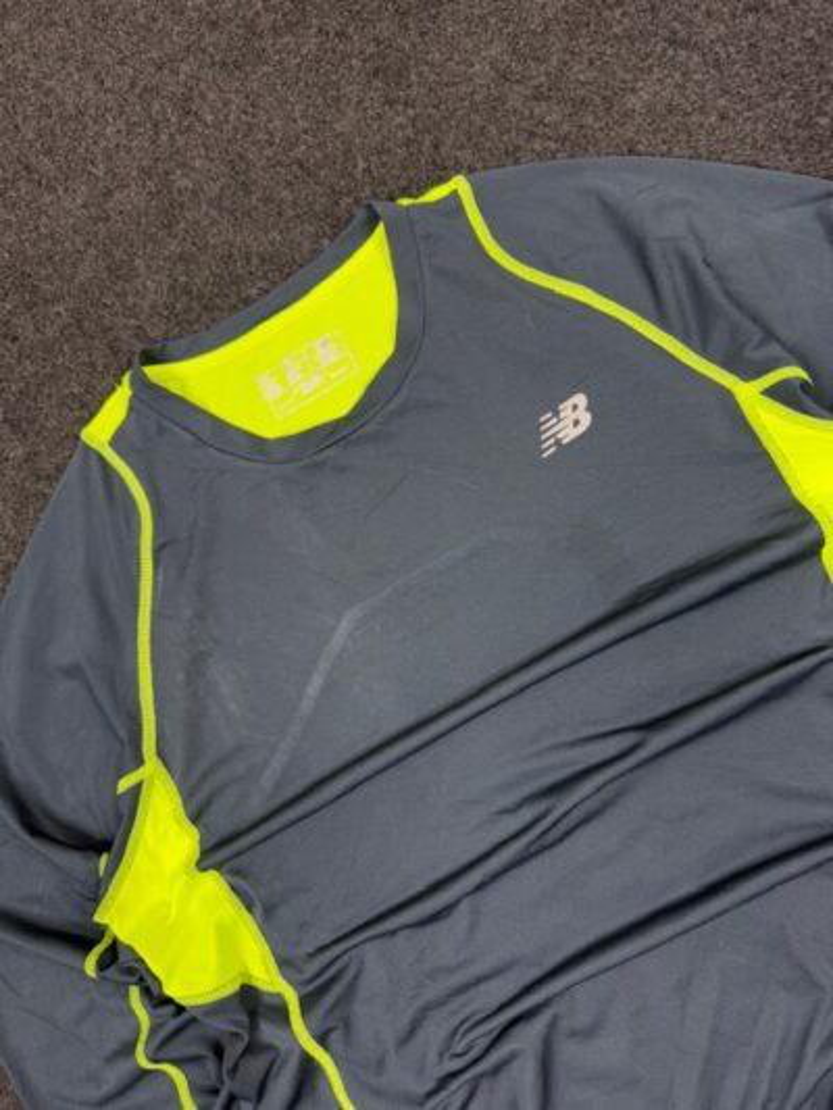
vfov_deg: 71.6
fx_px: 770
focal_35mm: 24
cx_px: 416
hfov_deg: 56.8
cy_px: 555
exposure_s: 1/100
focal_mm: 6.76
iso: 125
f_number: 1.78
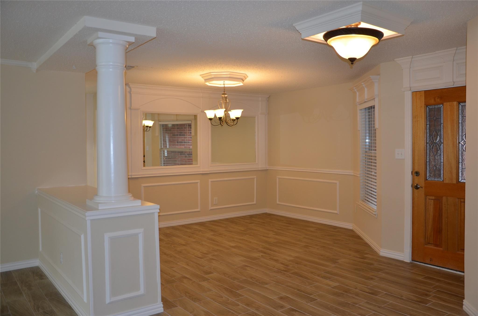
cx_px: 239
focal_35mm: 32
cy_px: 158
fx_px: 417
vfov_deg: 41.5
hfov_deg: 59.6
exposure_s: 1/80
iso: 400
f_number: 3.8
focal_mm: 21
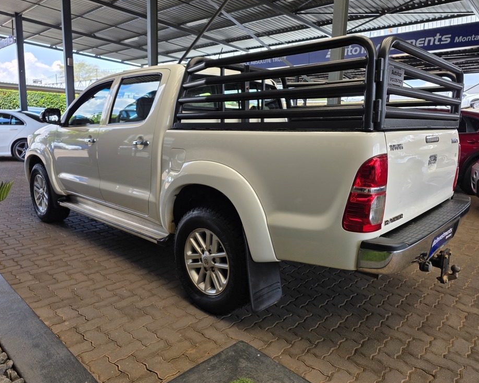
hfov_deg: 68.1
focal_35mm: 25
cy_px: 184
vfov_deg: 56.8
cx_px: 250
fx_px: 354
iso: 32
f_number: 1.7
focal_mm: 6.25
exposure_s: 1/359
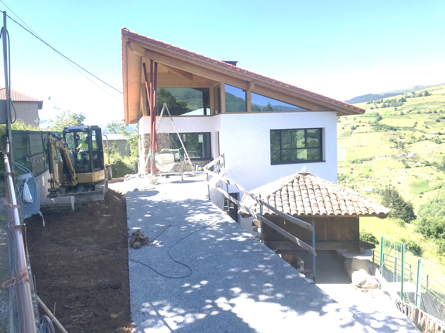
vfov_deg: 49.7
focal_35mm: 28
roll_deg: +2.5
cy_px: 166
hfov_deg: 63.4
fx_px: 360
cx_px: 222
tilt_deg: -3.0
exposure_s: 1/1330
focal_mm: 3.99
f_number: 1.8
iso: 20
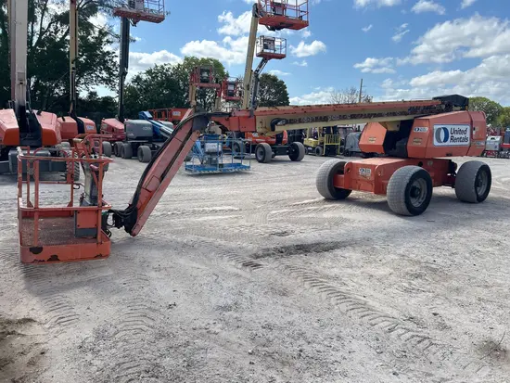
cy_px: 192
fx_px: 383
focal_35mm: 26
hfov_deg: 67.3
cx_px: 255
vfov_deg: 53.1
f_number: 1.5
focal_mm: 5.7
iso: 50
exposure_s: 1/2841
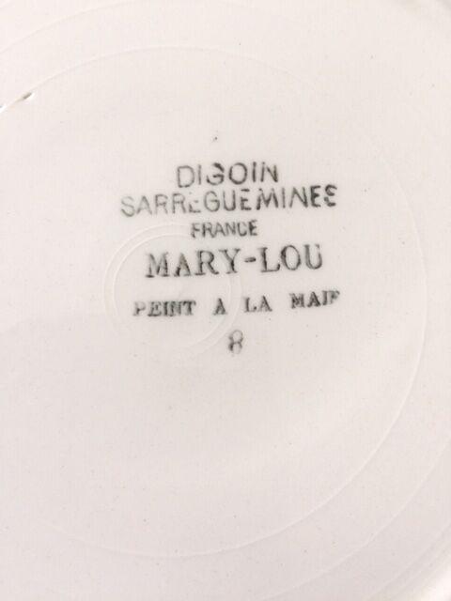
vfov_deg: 61.7
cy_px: 300
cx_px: 226
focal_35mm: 29
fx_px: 504
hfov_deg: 48.2
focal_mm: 4.15
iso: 40
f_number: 2.2
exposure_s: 1/33
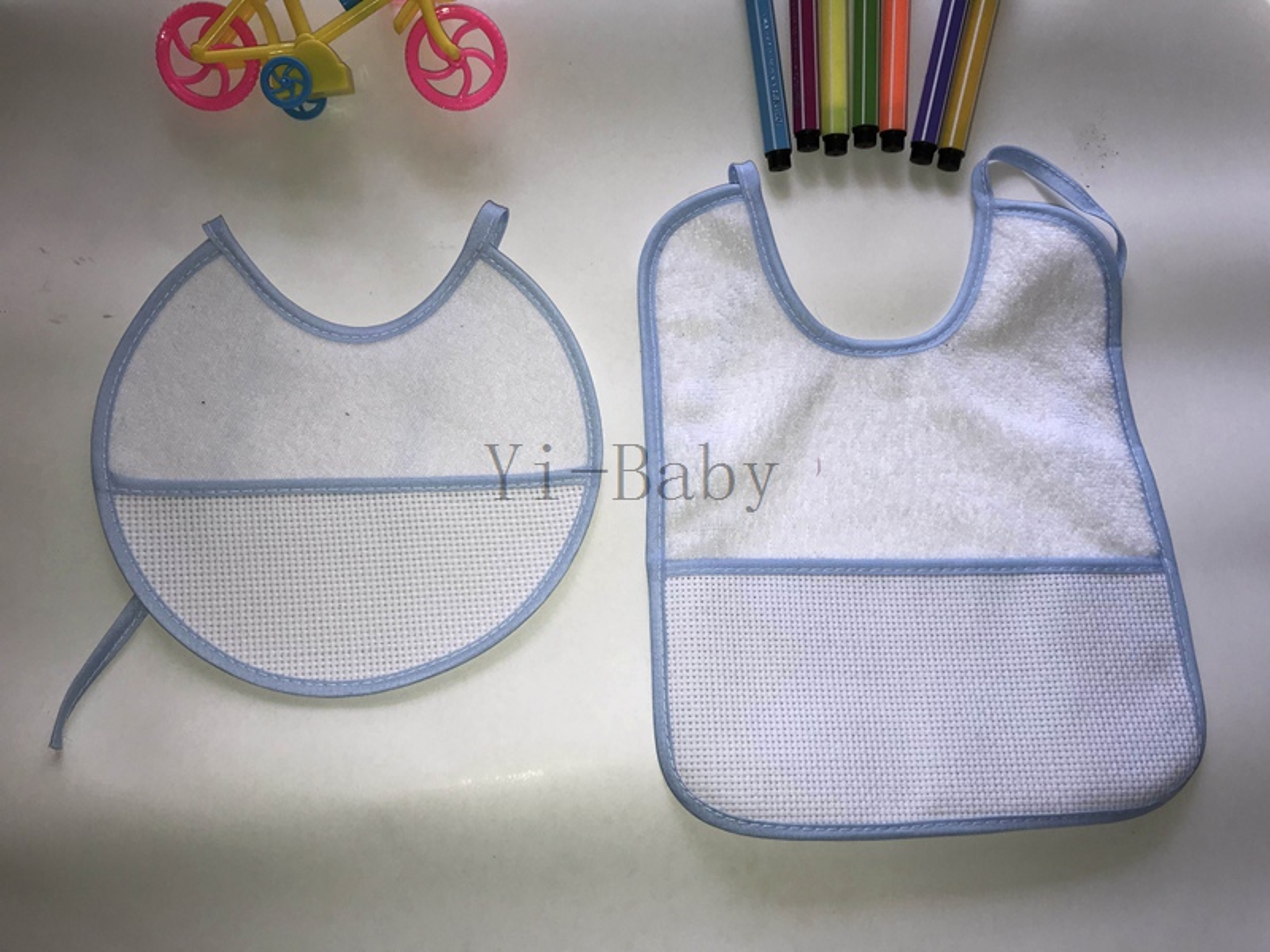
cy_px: 476
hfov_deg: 63.4
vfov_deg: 49.7
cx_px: 635
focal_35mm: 28
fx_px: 1027
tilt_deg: -75.7
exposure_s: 1/245
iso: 20
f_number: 1.8
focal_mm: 3.99
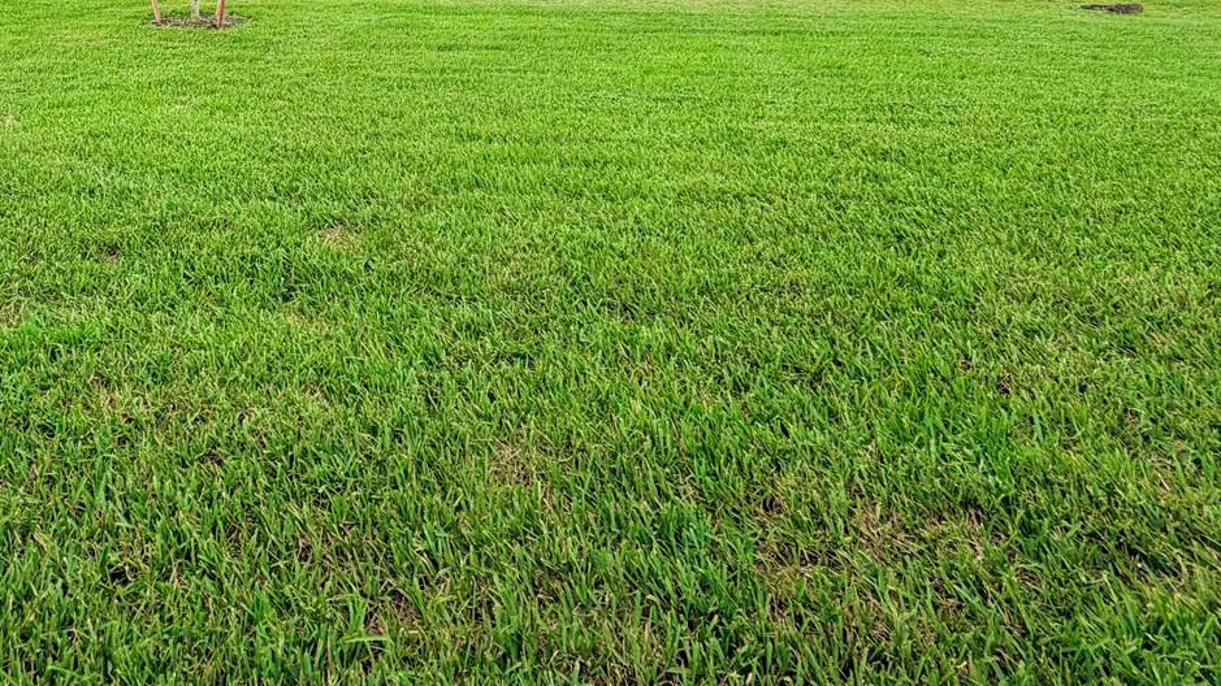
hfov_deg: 70.0
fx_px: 842
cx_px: 416
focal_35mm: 26
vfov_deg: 38.4
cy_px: -30
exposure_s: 1/770
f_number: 2.2
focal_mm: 2.22
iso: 25
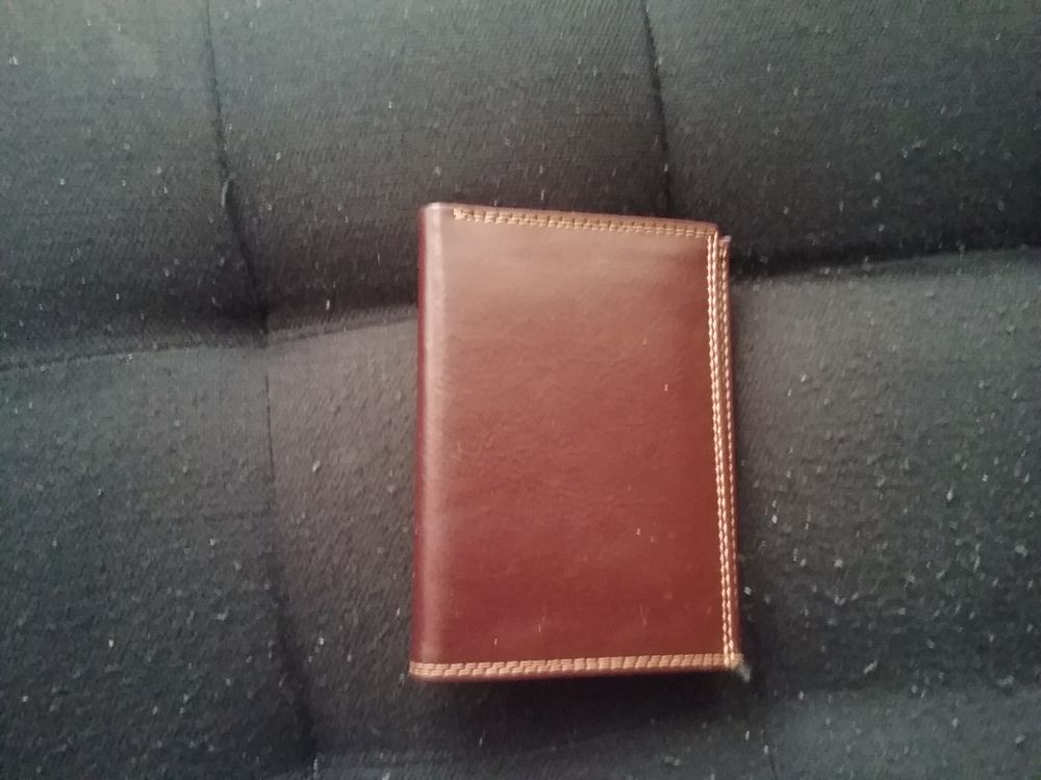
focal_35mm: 31
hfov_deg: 58.4
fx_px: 932
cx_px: 520
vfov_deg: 45.4
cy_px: 390
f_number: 2.2
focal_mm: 3.3
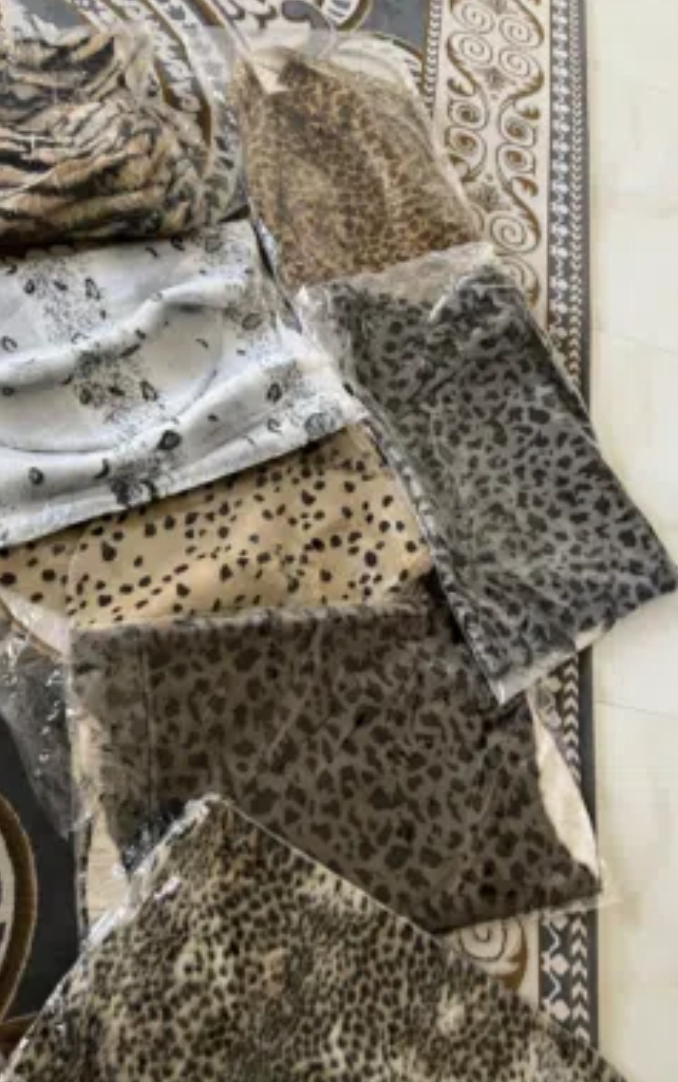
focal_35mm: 29
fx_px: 856
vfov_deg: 64.6
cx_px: 288
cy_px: 561
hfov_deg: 43.1
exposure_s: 1/55
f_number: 1.5
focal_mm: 5.7
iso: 400
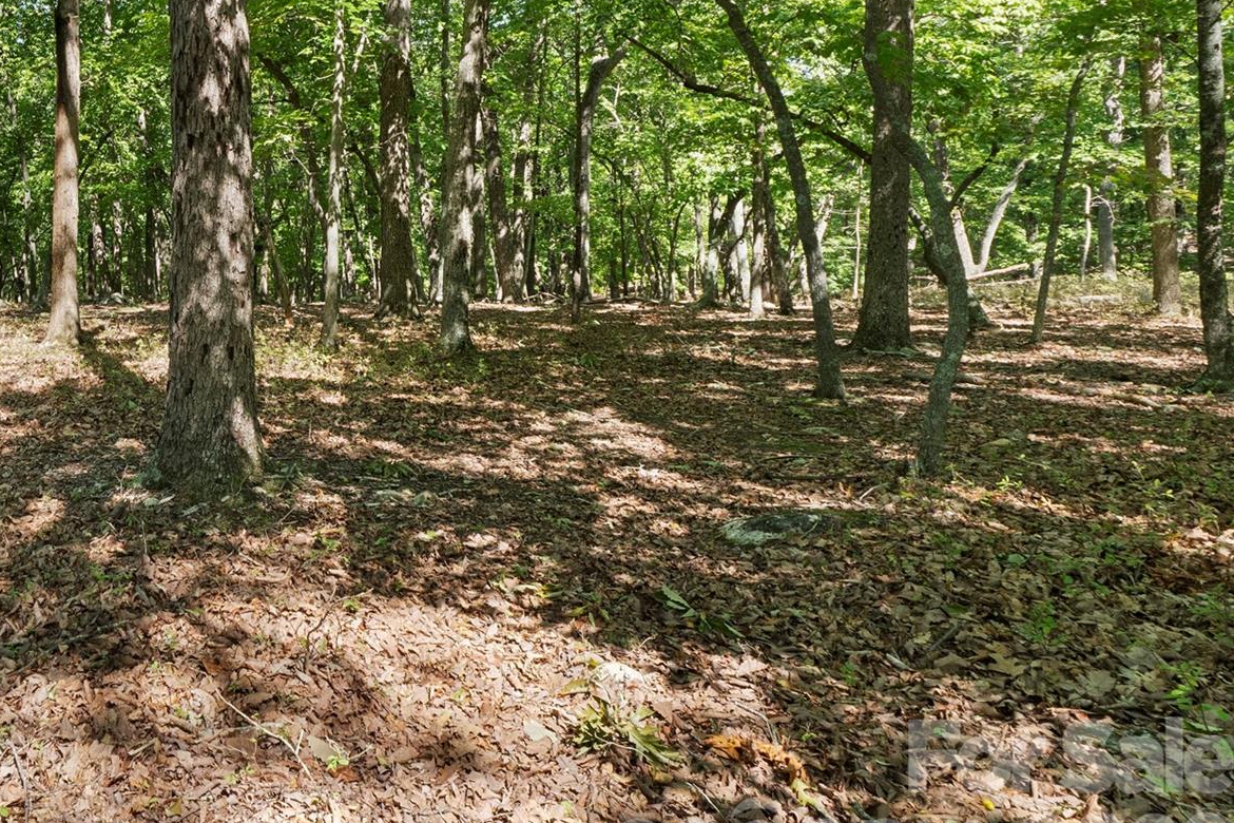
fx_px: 990
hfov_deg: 56.7
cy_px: 206
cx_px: 165
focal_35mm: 29
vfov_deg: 43.7
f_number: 9
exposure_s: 1/20
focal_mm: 11
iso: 250
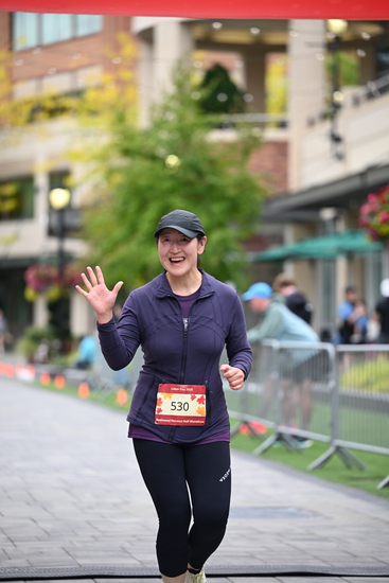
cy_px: 292
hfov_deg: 10.2
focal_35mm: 135
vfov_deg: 15.2
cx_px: 194
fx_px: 2187
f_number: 2.8
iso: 640
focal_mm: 135
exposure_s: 1/1600
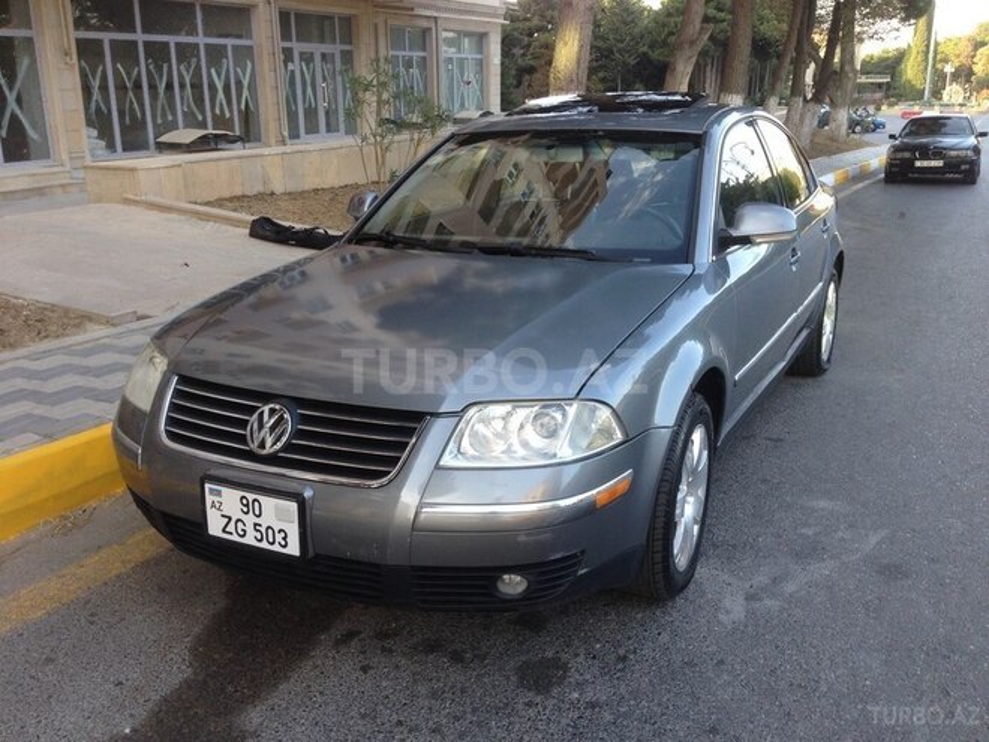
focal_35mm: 33
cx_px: 494
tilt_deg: -16.9
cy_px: 371
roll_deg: +0.4
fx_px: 943
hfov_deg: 55.4
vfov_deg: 42.9
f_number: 2.4
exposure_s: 1/120
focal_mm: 4.12
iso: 50
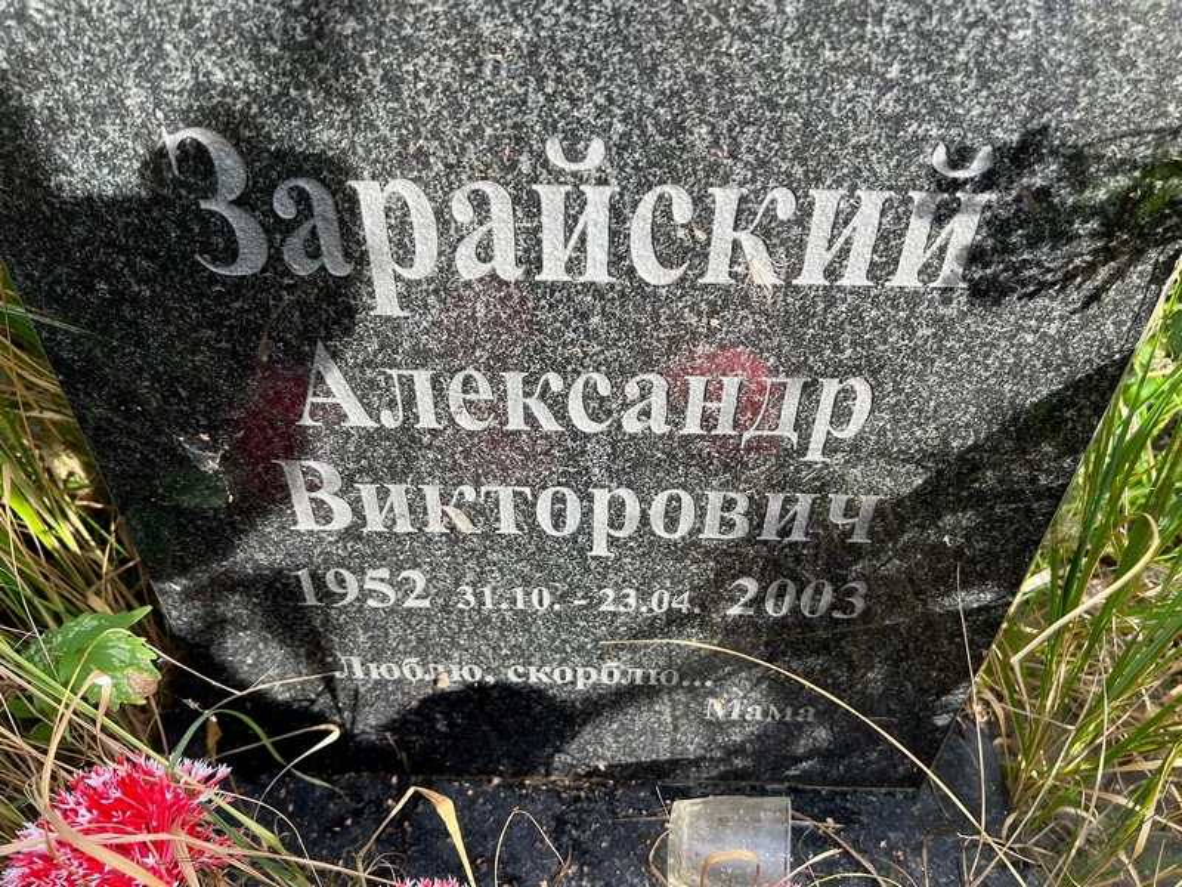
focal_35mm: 26
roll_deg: +0.5
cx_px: 591
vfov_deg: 53.1
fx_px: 888
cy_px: 444
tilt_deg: -41.9
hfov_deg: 67.3
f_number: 1.5
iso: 50
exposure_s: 1/389
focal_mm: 5.7
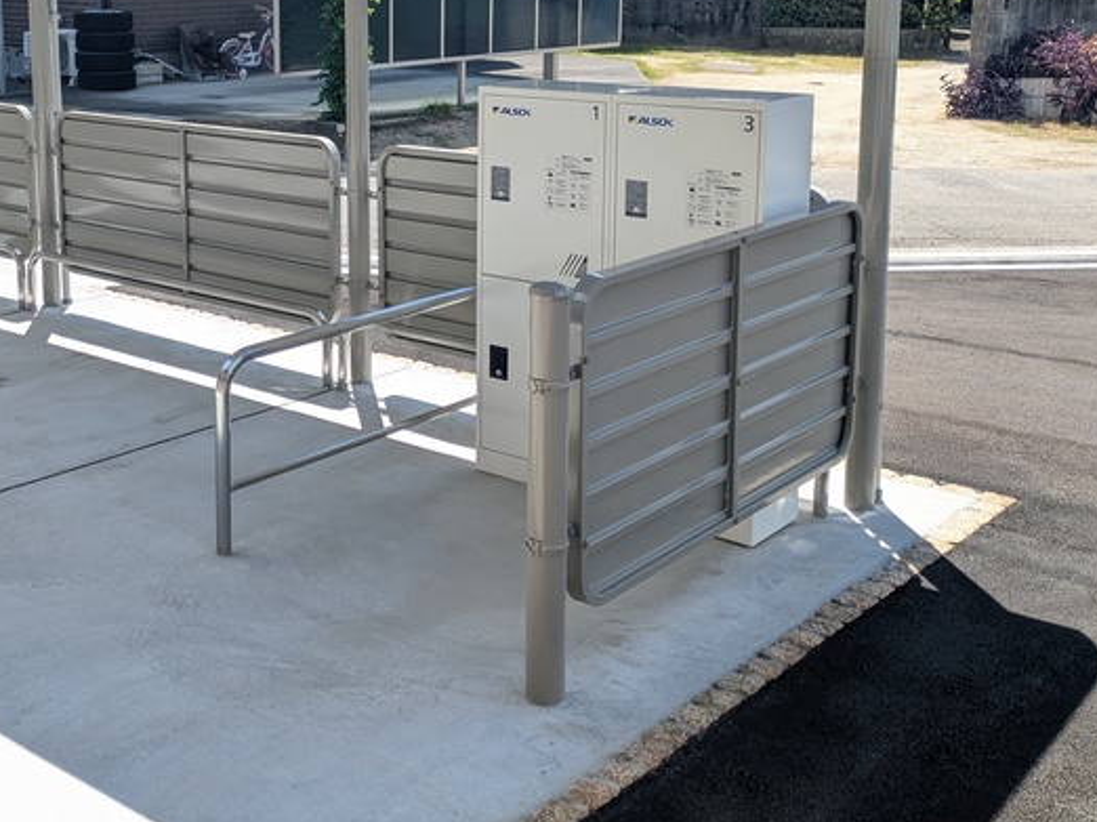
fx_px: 1457
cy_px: 170
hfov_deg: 39.9
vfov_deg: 30.8
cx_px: 250
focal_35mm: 46
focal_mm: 5.43
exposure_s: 1/846
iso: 46
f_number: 1.89
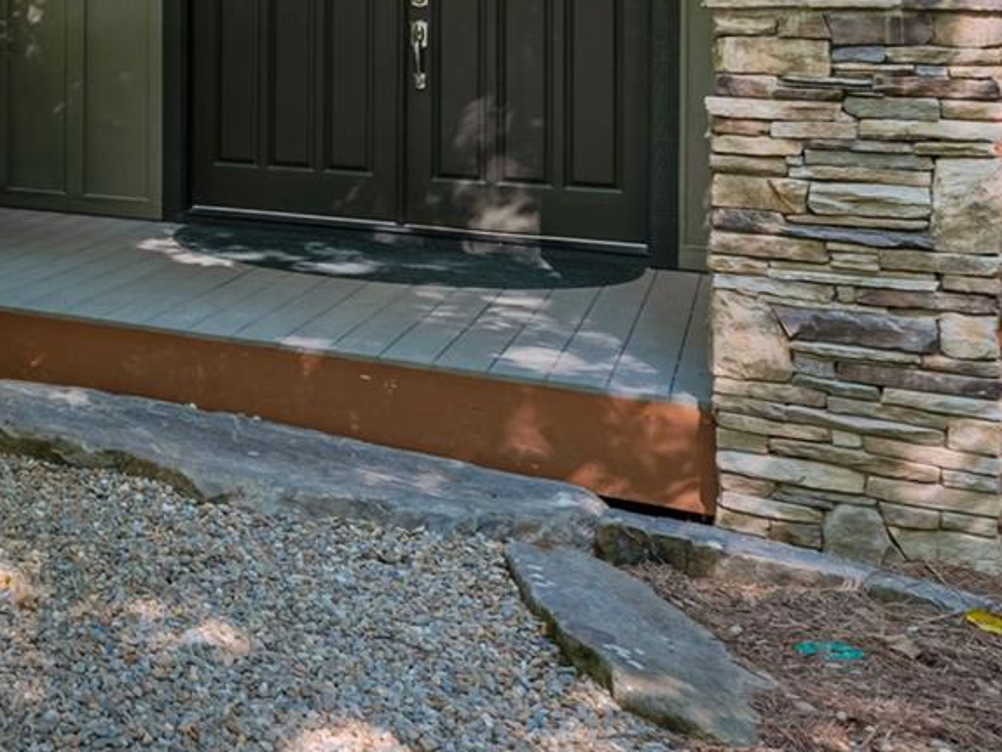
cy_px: 31
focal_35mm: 48
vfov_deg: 28.7
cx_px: -450
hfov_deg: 28.3
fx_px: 1390
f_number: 8
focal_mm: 14
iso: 320
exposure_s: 1/160
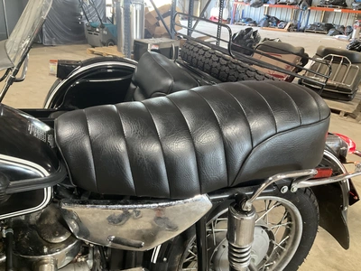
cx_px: 180
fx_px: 302
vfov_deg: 48.2
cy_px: 136
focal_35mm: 29
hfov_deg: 61.7
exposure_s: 1/56
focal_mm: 3
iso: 320
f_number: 1.8
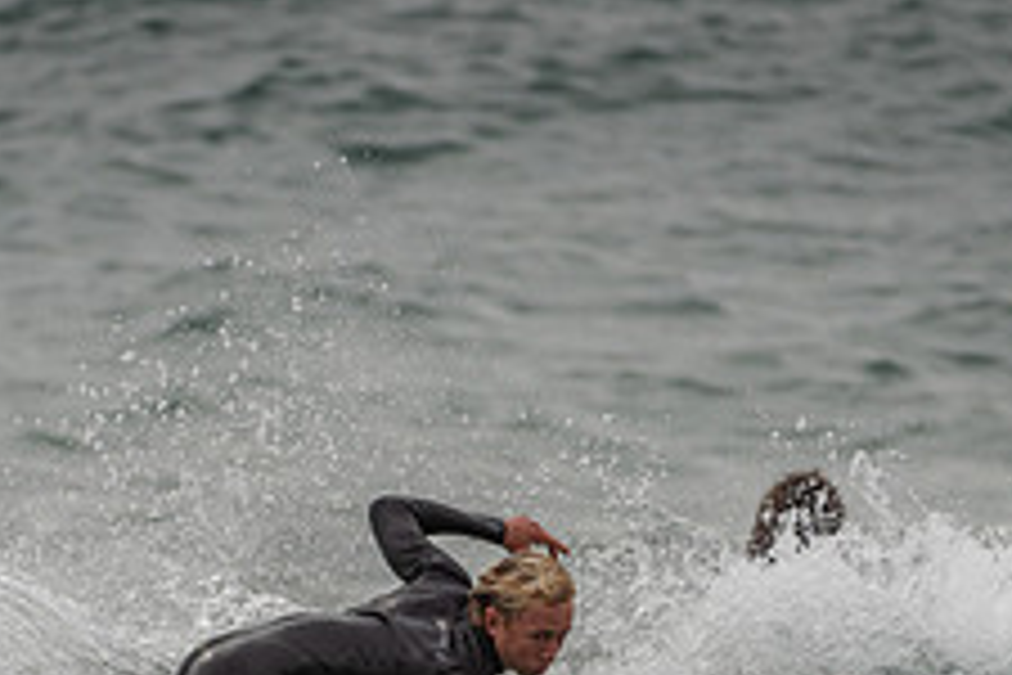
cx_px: 261
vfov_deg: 1.1
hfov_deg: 1.6
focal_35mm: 1288
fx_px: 36204
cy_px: 853
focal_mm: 500
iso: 200
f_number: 5.6
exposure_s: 1/2000
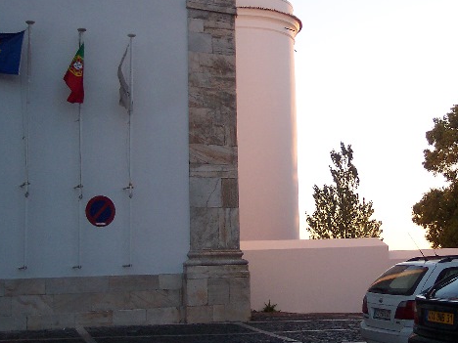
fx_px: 860
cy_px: 118
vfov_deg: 22.5
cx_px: 349
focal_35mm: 65
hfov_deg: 29.3
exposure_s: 1/250
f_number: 2.8
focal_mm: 8
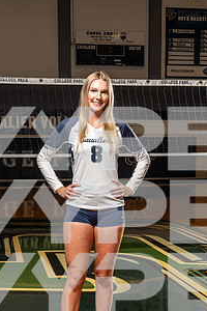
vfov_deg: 33.1
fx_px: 517
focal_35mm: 60
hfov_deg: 22.6
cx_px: 86
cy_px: 213
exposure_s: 1/250
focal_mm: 40
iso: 640
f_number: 11
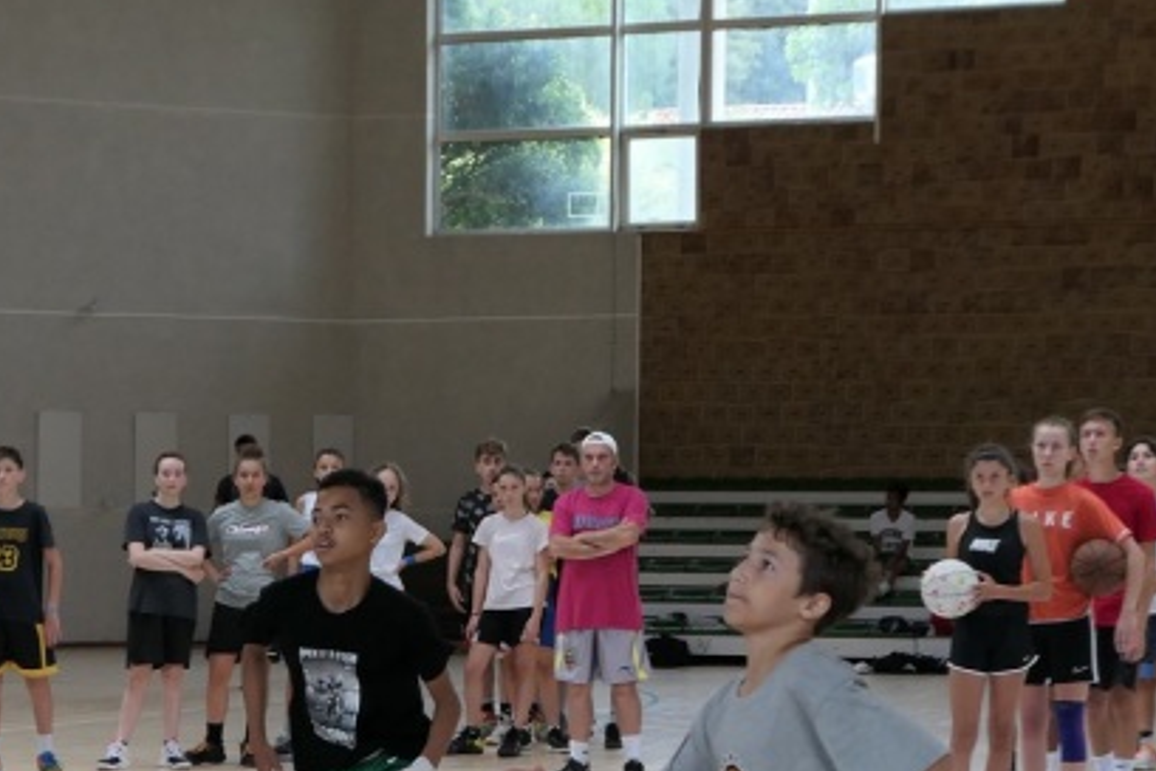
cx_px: 232
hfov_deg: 16.9
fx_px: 3854
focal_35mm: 120
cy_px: 811
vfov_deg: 11.3
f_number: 2.8
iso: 500
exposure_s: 1/500
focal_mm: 19.9
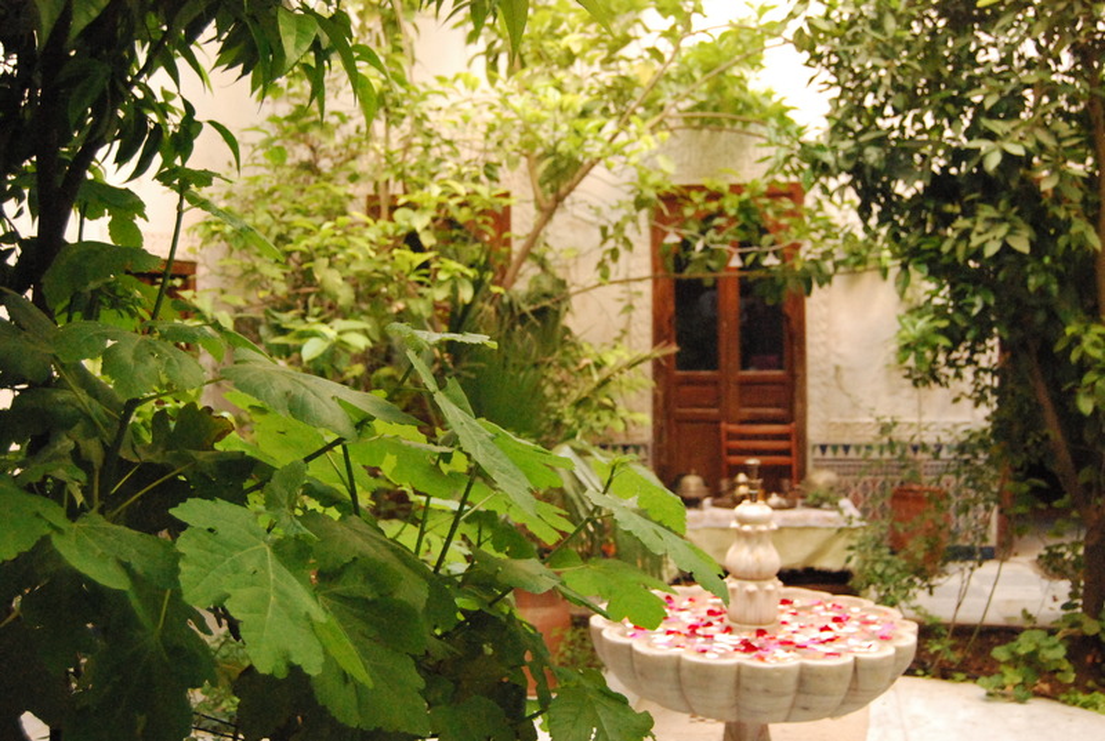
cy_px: 370
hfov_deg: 49.5
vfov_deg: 34.4
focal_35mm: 39
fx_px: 1200
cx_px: 552
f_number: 4.2
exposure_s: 1/250
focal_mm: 26
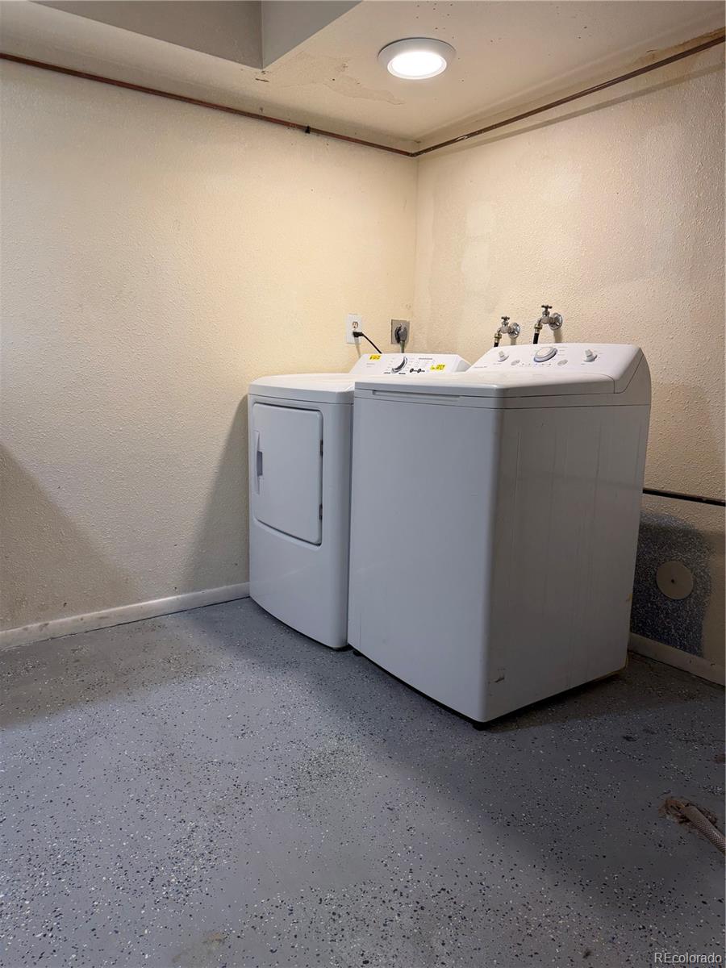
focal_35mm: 24
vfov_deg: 71.6
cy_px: 484
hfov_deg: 56.8
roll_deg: -1.1
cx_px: 363
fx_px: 671
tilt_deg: -9.5
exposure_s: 1/120
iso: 125
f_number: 1.78
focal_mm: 6.76
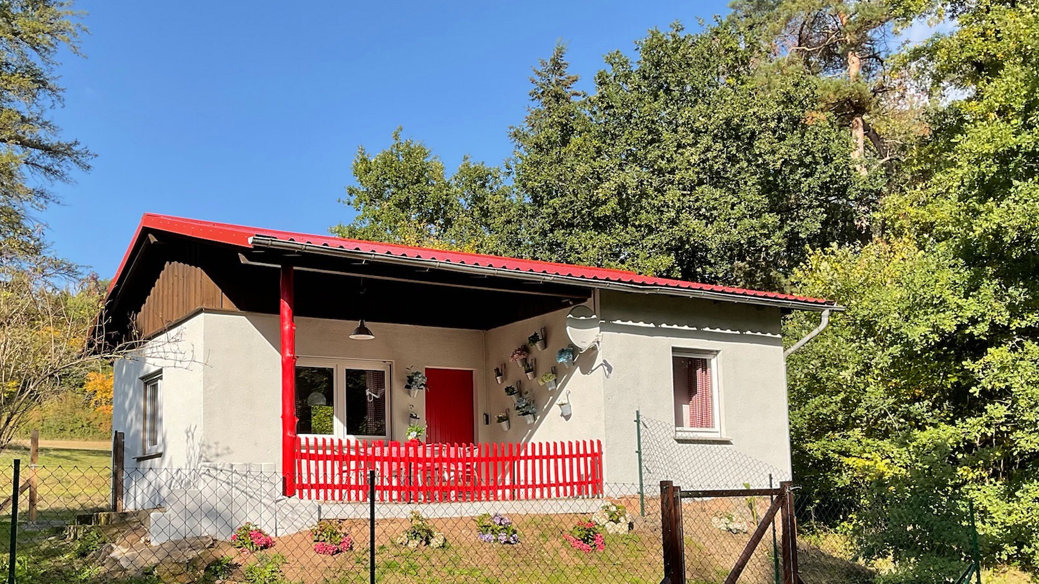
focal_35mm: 40
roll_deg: +1.2
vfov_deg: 29.5
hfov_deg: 50.2
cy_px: 384
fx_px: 1102
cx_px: 423
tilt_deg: +7.9
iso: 16
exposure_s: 1/1168
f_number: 1.8
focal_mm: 3
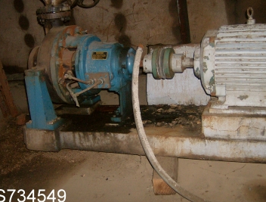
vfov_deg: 33.8
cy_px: 94
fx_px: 332
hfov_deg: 43.7
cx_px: 138
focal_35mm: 43
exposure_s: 1/60
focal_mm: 6
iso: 200
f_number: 2.8
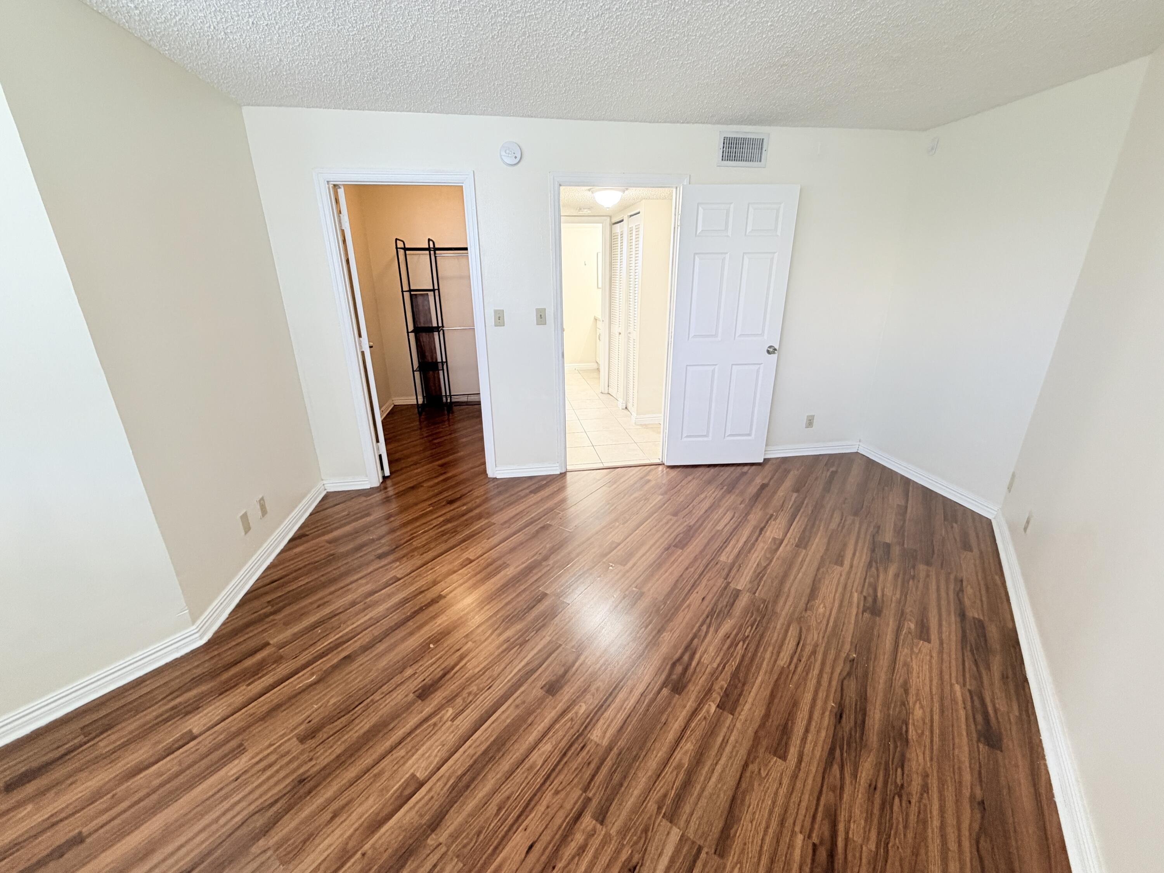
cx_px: 582
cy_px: 436
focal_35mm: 14
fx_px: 471
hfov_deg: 102.1
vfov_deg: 85.7
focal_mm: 2.22
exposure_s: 1/60
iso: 160
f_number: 2.2
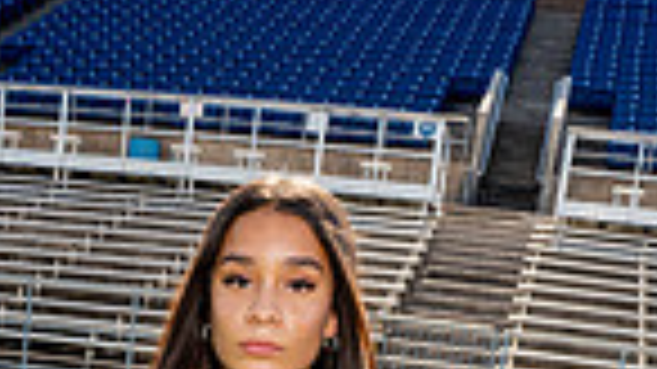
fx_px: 1515
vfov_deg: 11.4
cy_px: 904
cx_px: 130
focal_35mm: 87
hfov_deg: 24.1
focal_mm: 27
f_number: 10
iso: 320
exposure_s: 1/250
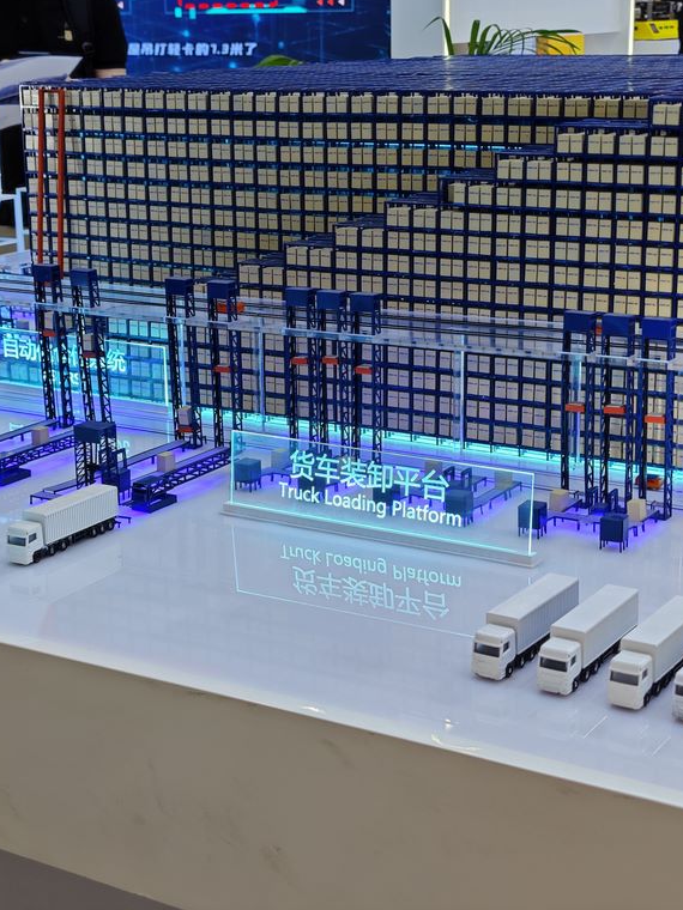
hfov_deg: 23.6
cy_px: 451
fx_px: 1631
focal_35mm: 62
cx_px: 297
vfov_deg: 31.2
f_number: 1.9
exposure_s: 1/100
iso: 50
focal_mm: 8.7
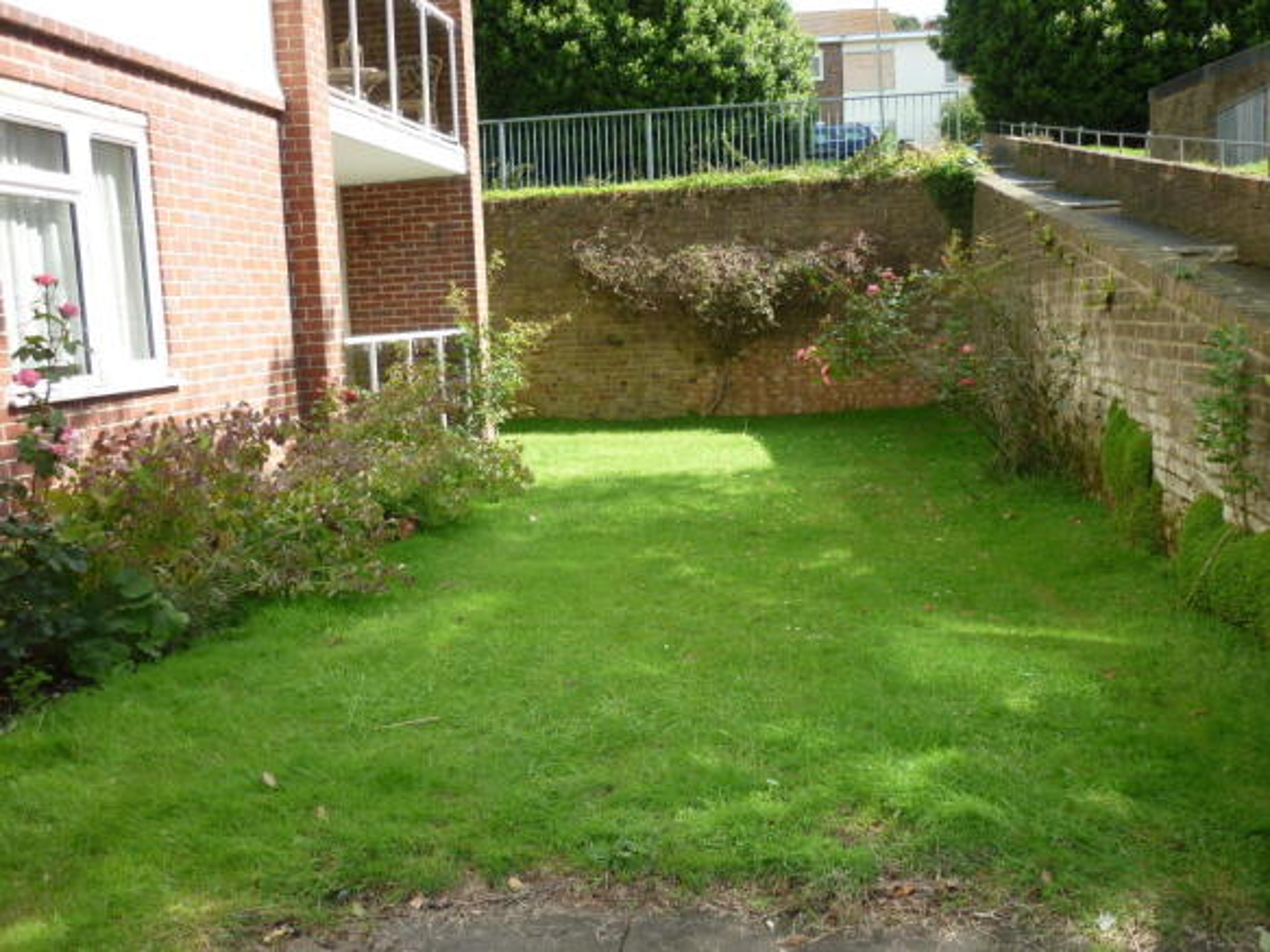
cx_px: 635
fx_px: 1210
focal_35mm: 33
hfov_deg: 55.4
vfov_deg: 42.9
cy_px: 476
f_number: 2.8
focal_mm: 5.5
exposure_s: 1/400
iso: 100
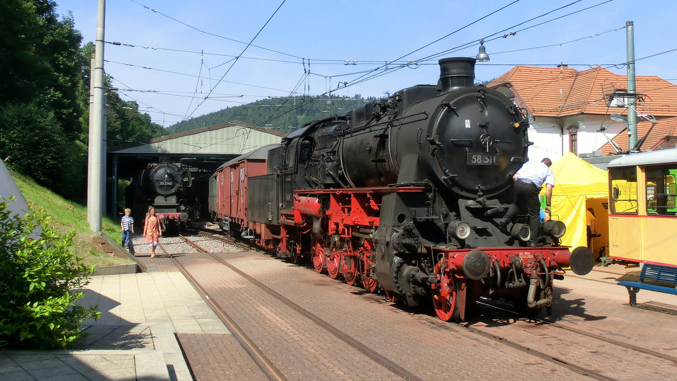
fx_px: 879
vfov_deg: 24.4
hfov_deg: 42.1
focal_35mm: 49
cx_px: 342
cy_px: 156
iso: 100
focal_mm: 7.87
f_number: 4.2
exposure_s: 1/640
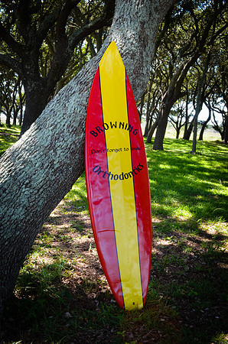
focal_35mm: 39
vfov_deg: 49.6
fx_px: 372
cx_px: 114
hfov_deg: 34.1
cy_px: 172
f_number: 16
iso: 800
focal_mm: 26
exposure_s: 1/60
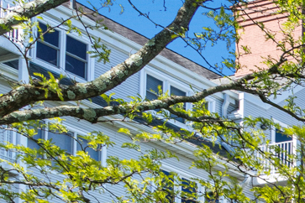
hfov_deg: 11.3
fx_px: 991
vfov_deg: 9.5
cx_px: 893
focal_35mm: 117
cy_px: 576
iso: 320
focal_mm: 17
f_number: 9
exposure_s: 1/200
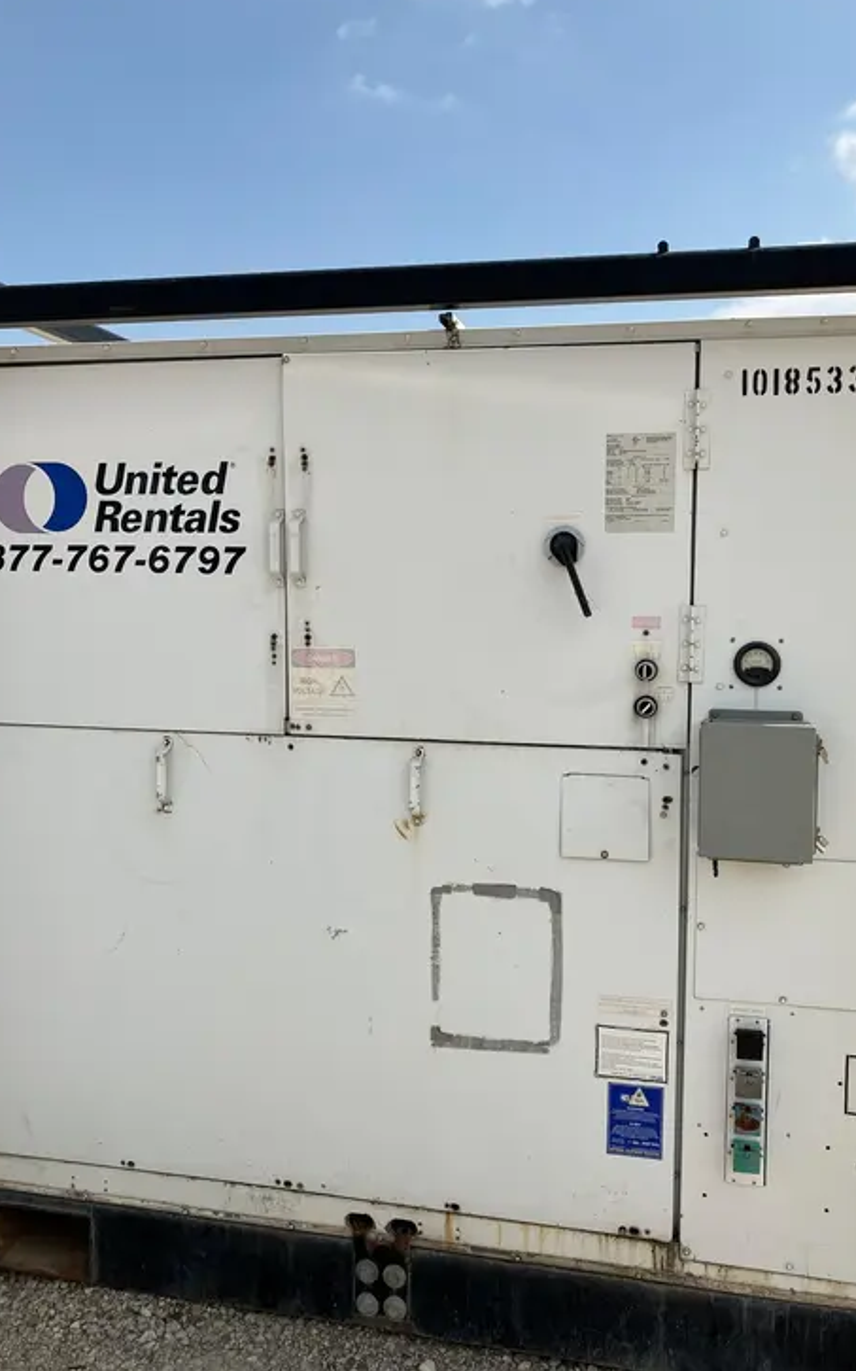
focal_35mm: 30
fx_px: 1120
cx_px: 463
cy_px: 680
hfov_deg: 41.8
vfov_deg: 62.9
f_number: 1.8
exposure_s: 1/3205
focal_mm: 3.99
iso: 32
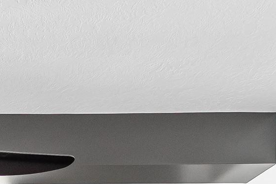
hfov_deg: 21.0
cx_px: -137
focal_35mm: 82
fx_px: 629
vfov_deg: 13.4
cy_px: 406
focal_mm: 15
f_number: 5
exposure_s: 1/60
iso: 400
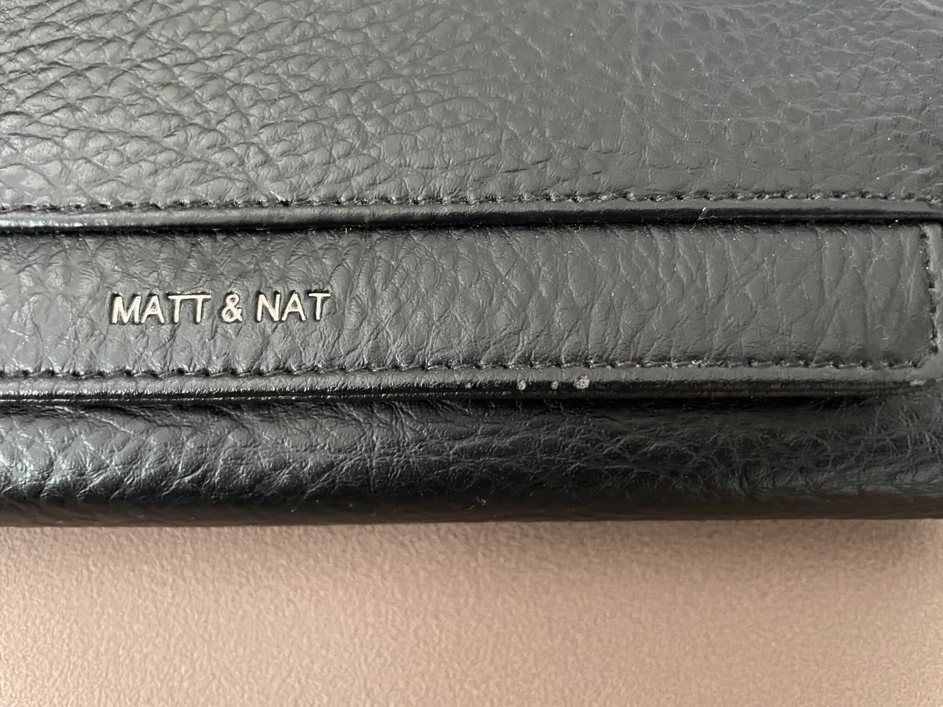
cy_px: 354
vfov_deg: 53.1
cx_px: 472
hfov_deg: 67.3
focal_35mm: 26
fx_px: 708
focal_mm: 4.2
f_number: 1.6
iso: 800
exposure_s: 1/30
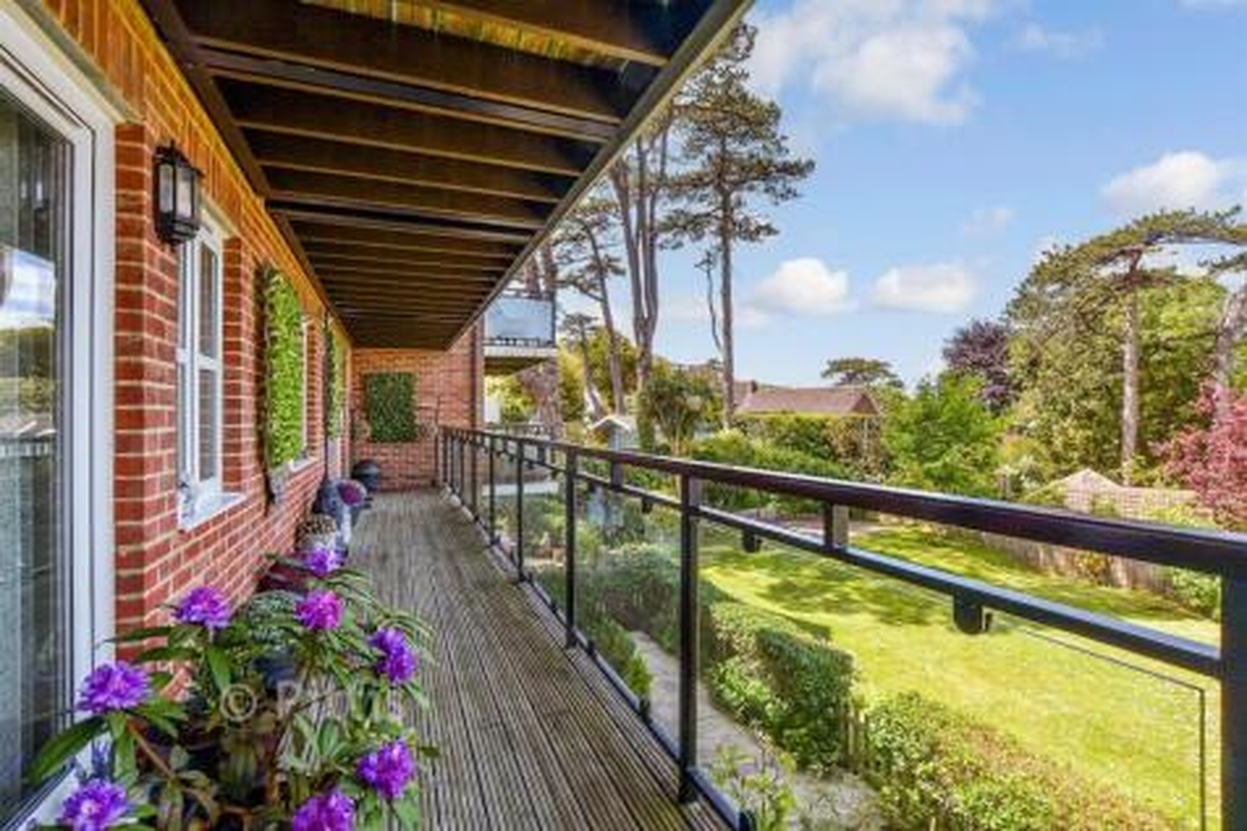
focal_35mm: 15
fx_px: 519
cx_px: 624
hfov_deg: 100.4
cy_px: 416
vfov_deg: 77.3
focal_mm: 10
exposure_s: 1/80
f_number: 8
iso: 160
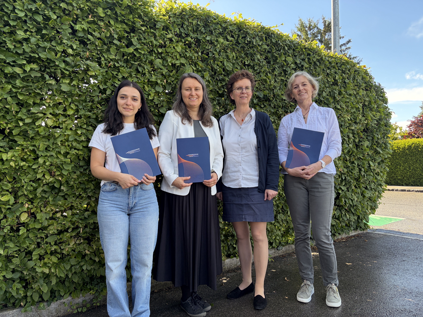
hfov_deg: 67.3
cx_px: 212
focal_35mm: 26
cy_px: 158
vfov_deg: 53.1
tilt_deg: +1.1
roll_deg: +1.7
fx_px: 318
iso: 50
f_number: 1.6
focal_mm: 5.96
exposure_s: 1/377
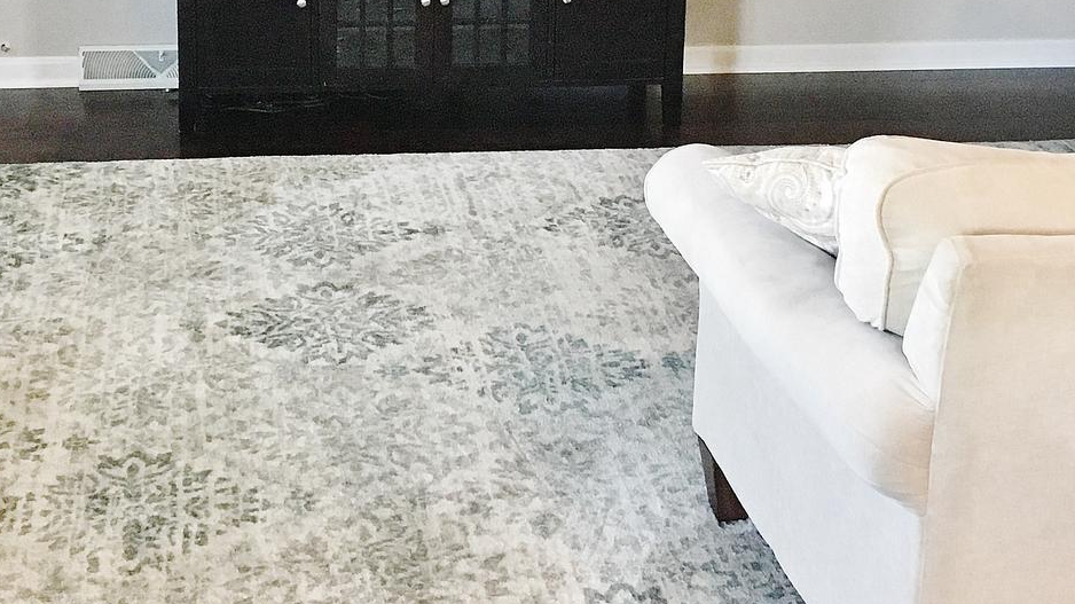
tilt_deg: -12.9
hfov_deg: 30.4
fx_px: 1966
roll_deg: -1.1
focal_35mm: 69
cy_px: -15
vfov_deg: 17.0
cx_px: 387
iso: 160
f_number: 2.2
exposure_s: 1/30
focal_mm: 4.15
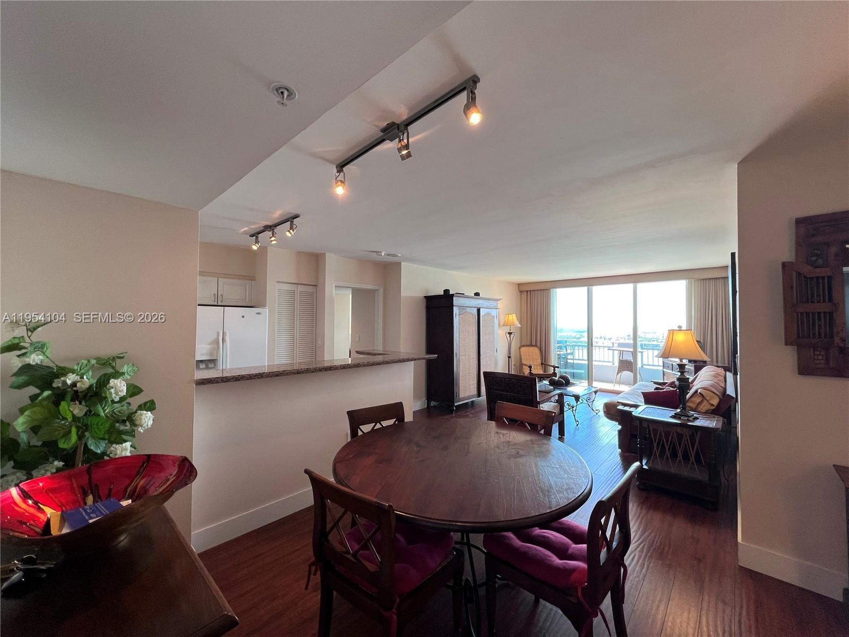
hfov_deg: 106.2
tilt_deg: +1.1
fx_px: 319
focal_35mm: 13
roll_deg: -0.4
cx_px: 424
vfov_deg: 89.9
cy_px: 318
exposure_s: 1/120
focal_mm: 1.57
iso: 100
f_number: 1.8
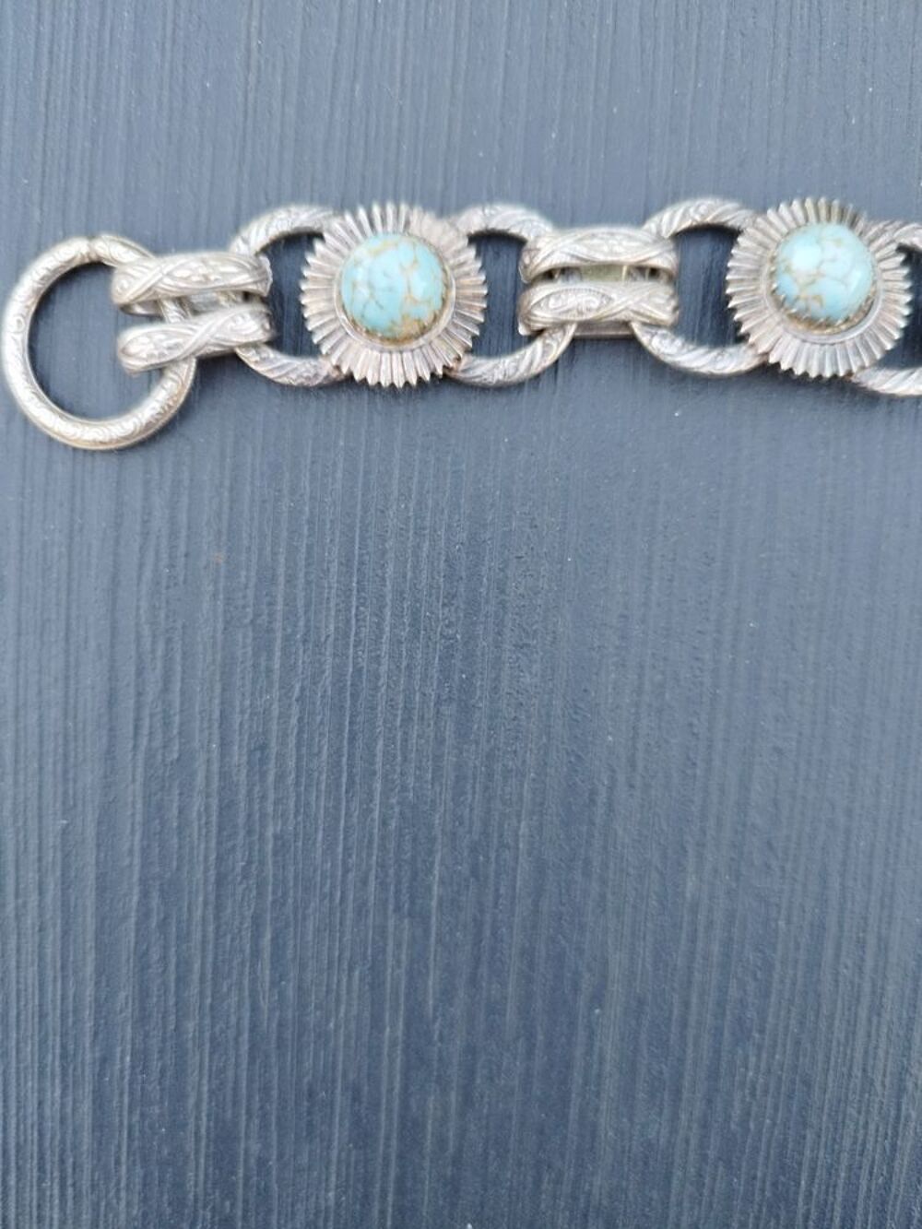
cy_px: 614
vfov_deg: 71.6
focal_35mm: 24
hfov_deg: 56.8
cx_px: 461
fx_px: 852
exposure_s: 1/50
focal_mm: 5.89
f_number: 1.89
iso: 120
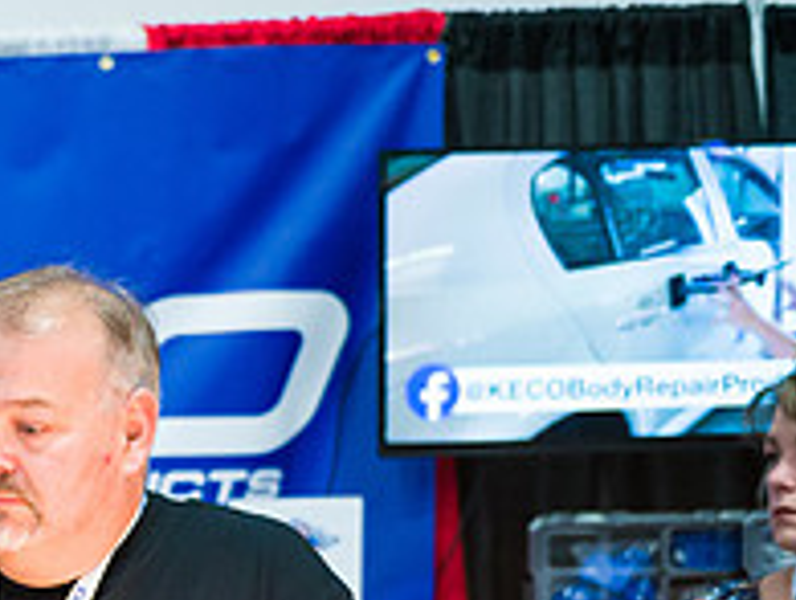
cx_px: -290
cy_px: 735
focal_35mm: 97
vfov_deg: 14.8
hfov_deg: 18.5
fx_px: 2235
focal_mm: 34
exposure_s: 1/320
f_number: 3.2
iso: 3200
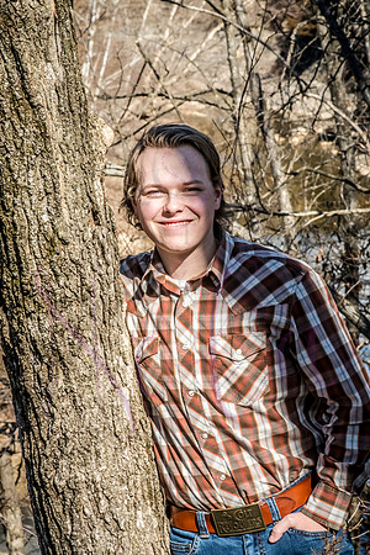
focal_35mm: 135
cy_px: 278
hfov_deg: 10.2
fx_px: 2081
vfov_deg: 15.2
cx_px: 185
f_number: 22
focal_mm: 135
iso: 800
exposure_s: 1/320
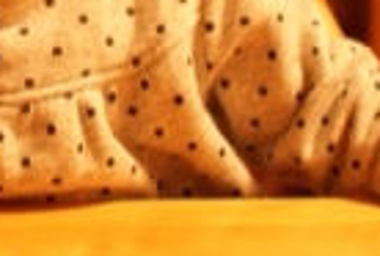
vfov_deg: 8.6
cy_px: -150
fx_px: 1652
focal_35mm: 156
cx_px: -63
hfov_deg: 12.8
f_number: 1.7
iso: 400
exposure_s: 1/20
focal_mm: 30
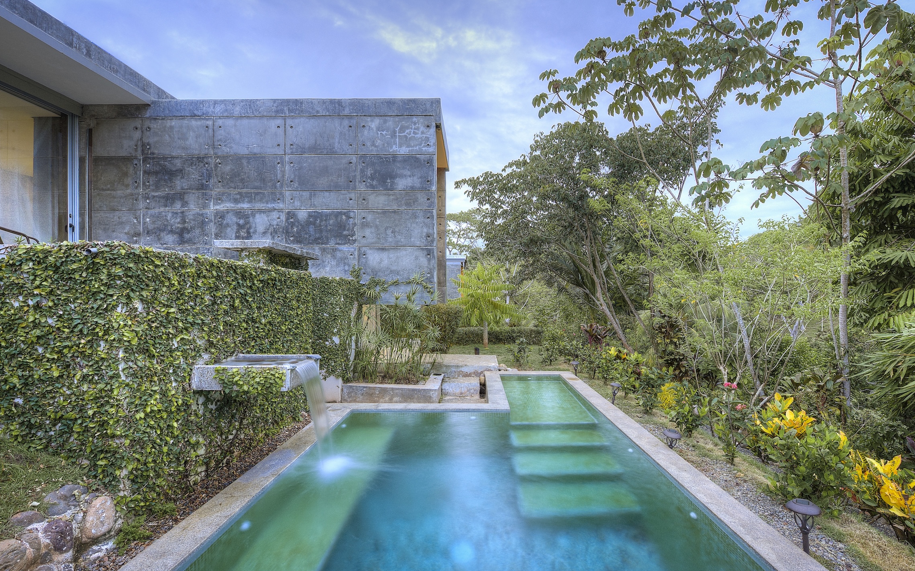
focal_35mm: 15
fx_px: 374
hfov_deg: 101.5
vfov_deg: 74.8
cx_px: 456
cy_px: 293
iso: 250
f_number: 9
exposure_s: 1/1.25
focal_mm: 14
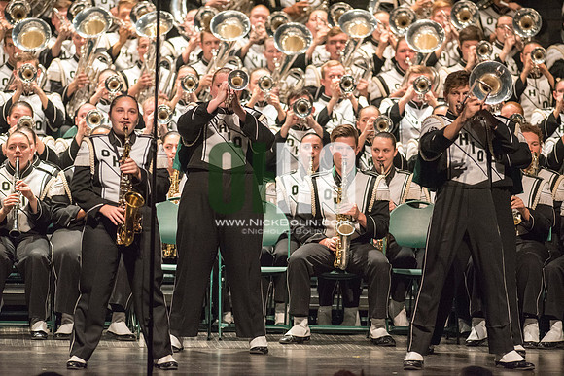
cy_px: 188
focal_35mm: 300
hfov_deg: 6.9
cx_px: 282
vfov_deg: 4.6
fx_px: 4701
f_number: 2.8
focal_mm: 300
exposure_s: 1/500
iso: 4000
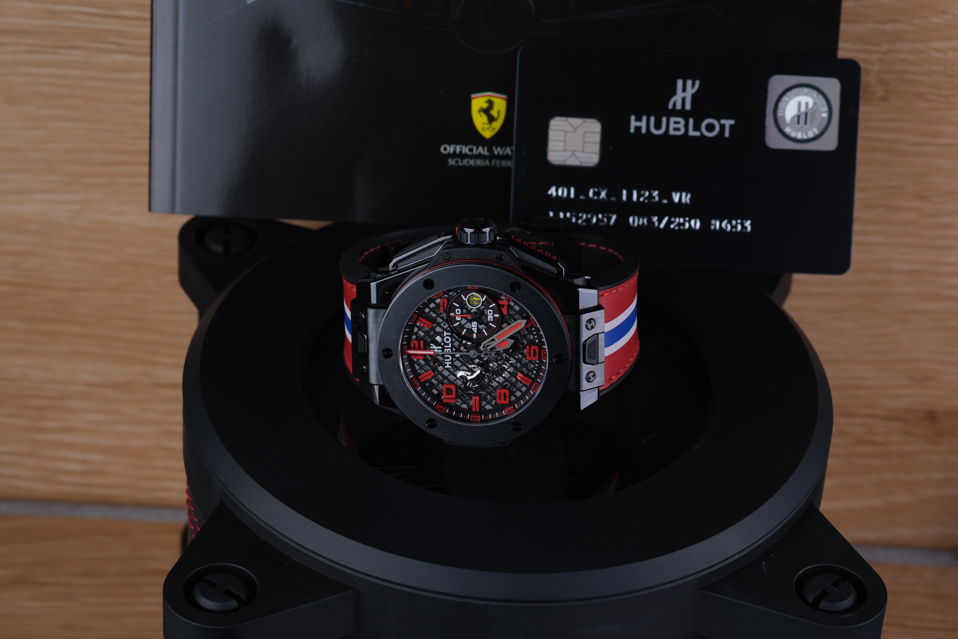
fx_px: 2395
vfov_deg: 15.2
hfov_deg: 22.6
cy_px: 320
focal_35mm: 90
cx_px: 479
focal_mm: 60
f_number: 8
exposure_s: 1/125
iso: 400
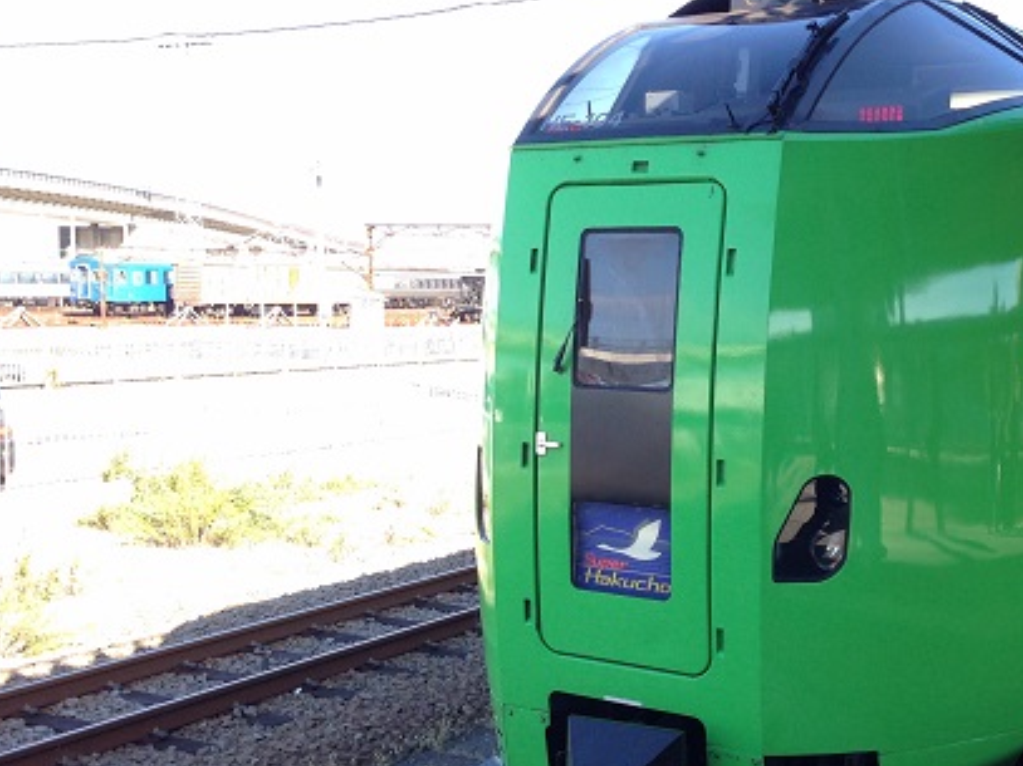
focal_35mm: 53
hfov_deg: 35.7
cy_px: 434
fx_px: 1566
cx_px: 703
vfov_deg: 27.5
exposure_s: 1/206
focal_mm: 4.12
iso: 50
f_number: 2.4
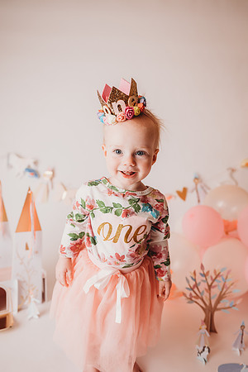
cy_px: 186
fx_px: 248
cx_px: 124
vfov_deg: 73.7
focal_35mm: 24
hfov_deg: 53.1
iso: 100
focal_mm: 24
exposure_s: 1/160
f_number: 2.8
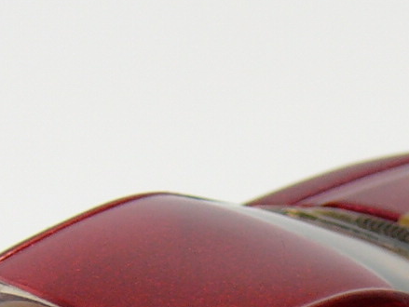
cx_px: 237
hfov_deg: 5.3
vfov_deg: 4.0
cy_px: 373
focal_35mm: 375
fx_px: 4434
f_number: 4
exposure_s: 1/30
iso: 100
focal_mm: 13.6
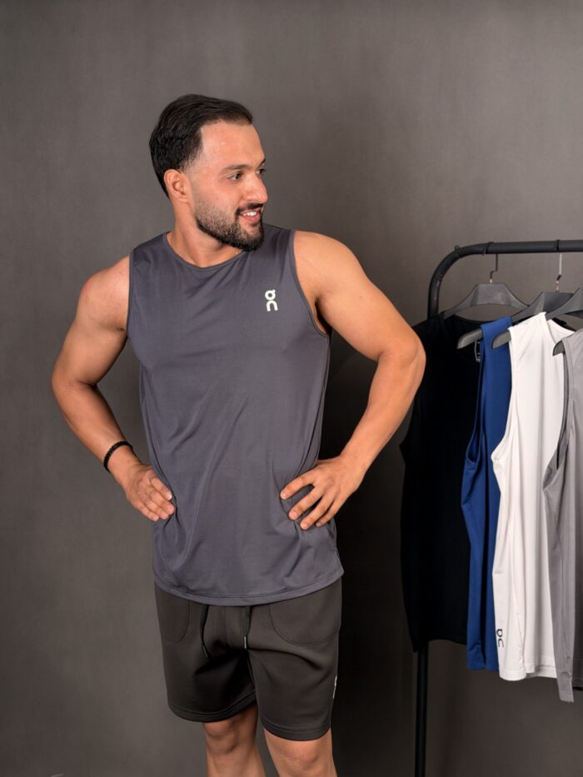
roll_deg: +0.5
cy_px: 388
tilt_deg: -6.5
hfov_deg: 30.3
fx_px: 1078
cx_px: 292
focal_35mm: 48
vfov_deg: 39.7
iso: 50
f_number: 1.78
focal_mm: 6.76
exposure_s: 1/100
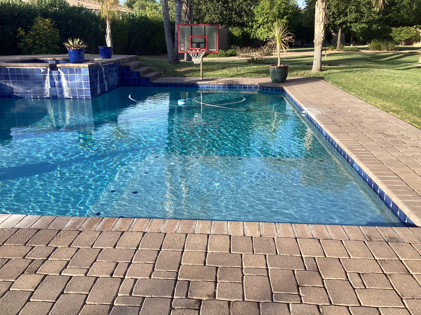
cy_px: 158
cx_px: 210
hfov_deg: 58.4
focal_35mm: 31
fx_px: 377
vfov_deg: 45.4
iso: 25
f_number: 2.4
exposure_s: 1/426
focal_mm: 3.3
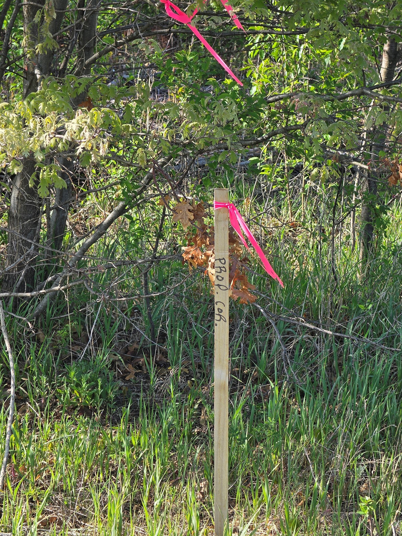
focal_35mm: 132
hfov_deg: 11.2
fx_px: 2044
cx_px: 220
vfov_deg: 14.9
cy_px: 253
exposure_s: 1/393
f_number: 2.9
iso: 50
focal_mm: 18.6
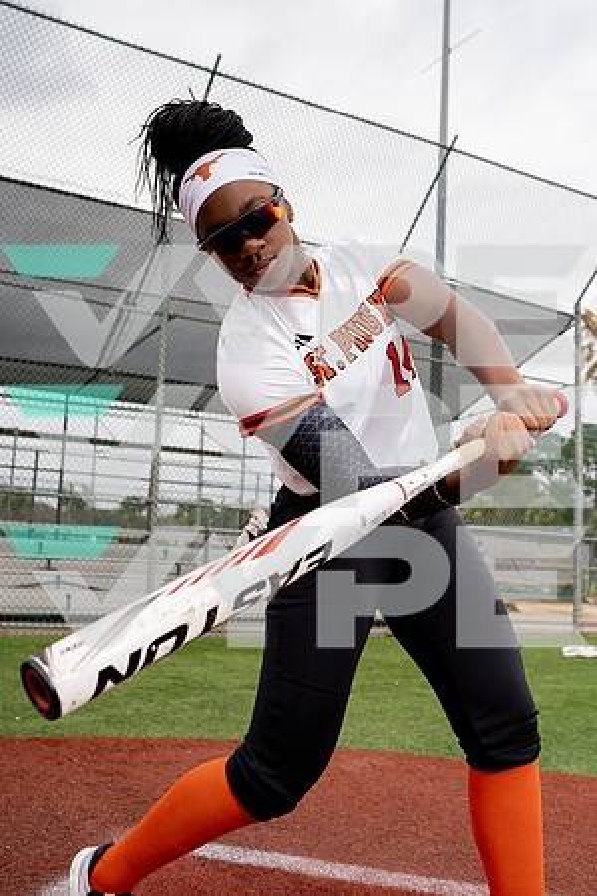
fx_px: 871
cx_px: 298
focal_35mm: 35
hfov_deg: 37.9
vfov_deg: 54.4
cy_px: 448
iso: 64
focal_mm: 35
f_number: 5
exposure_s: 1/250
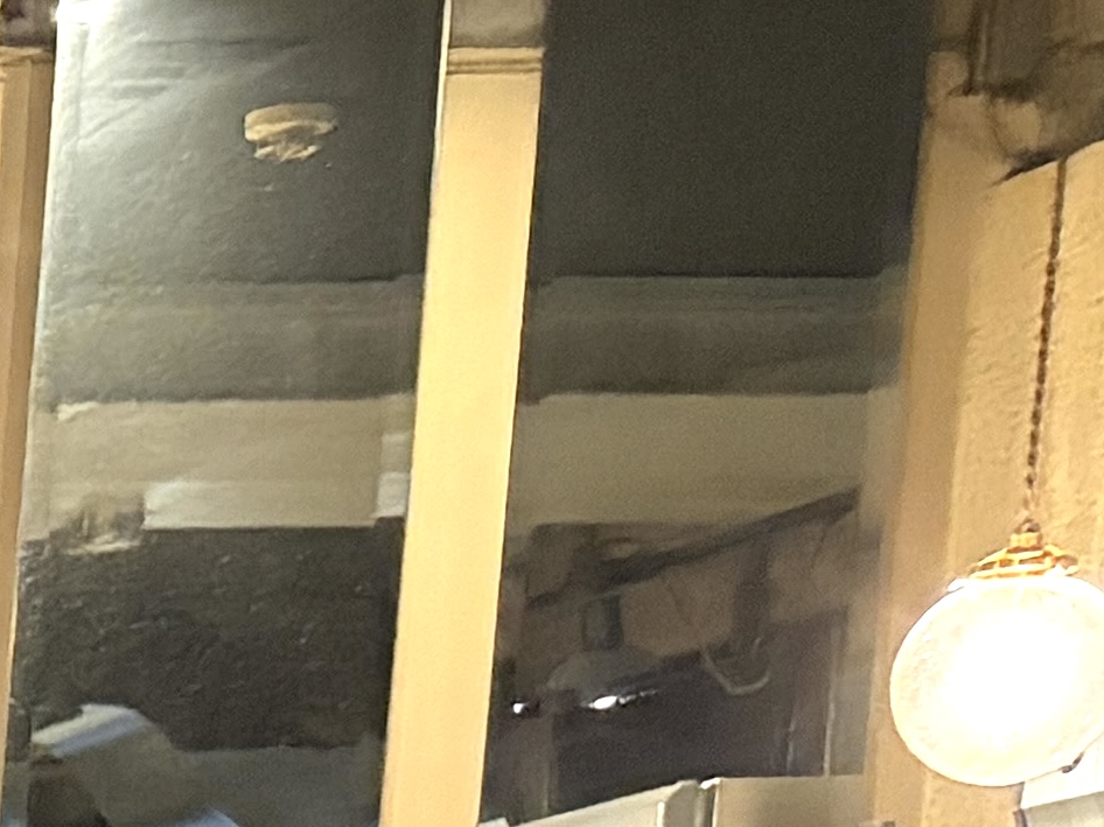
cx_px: -2160
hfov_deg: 9.8
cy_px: 2327
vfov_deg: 8.3
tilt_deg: -10.0
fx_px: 5006
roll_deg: +0.7
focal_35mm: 157
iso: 640
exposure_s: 1/33
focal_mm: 5.96
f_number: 1.6
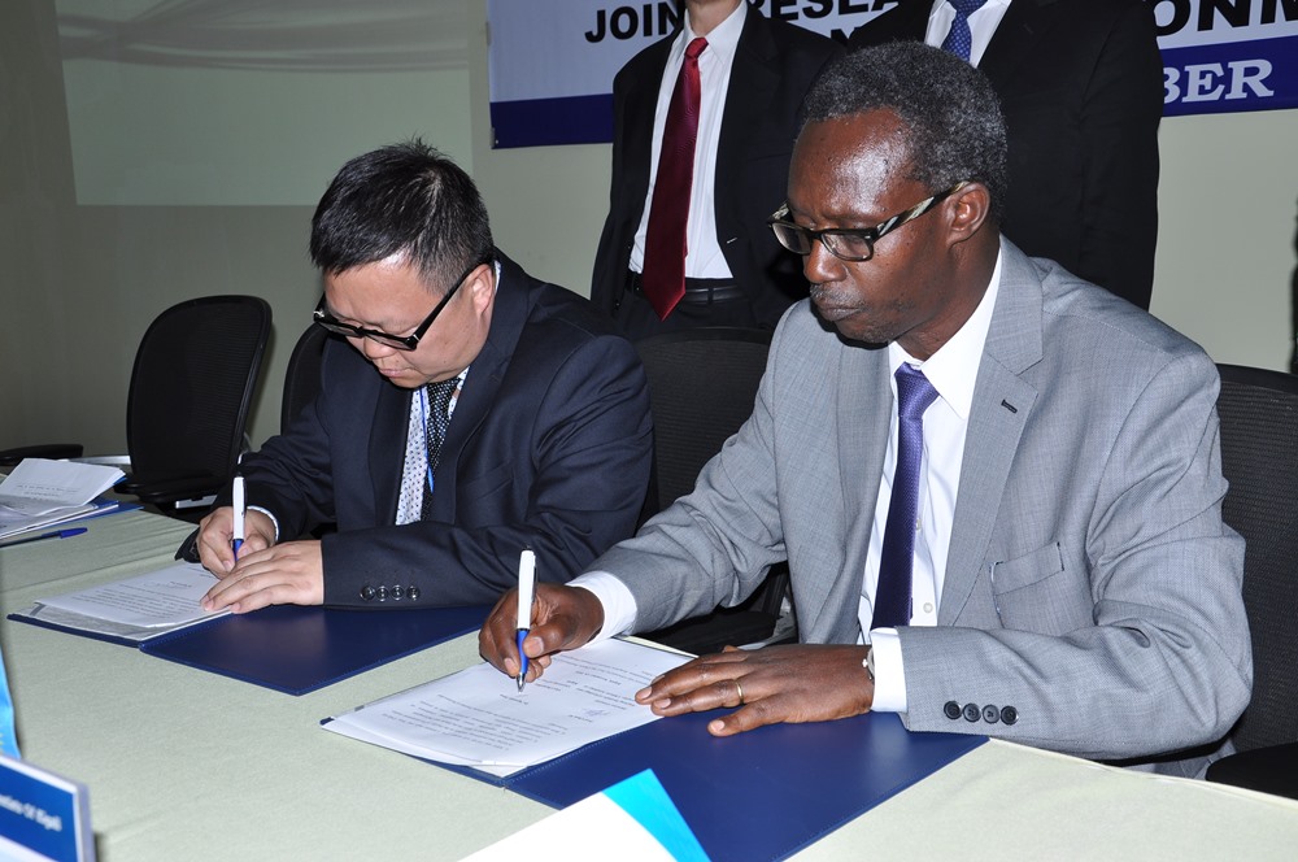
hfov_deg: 46.5
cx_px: 649
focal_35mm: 42
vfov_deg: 31.8
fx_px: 1512
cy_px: 431
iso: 200
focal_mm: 28
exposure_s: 1/100
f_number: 8
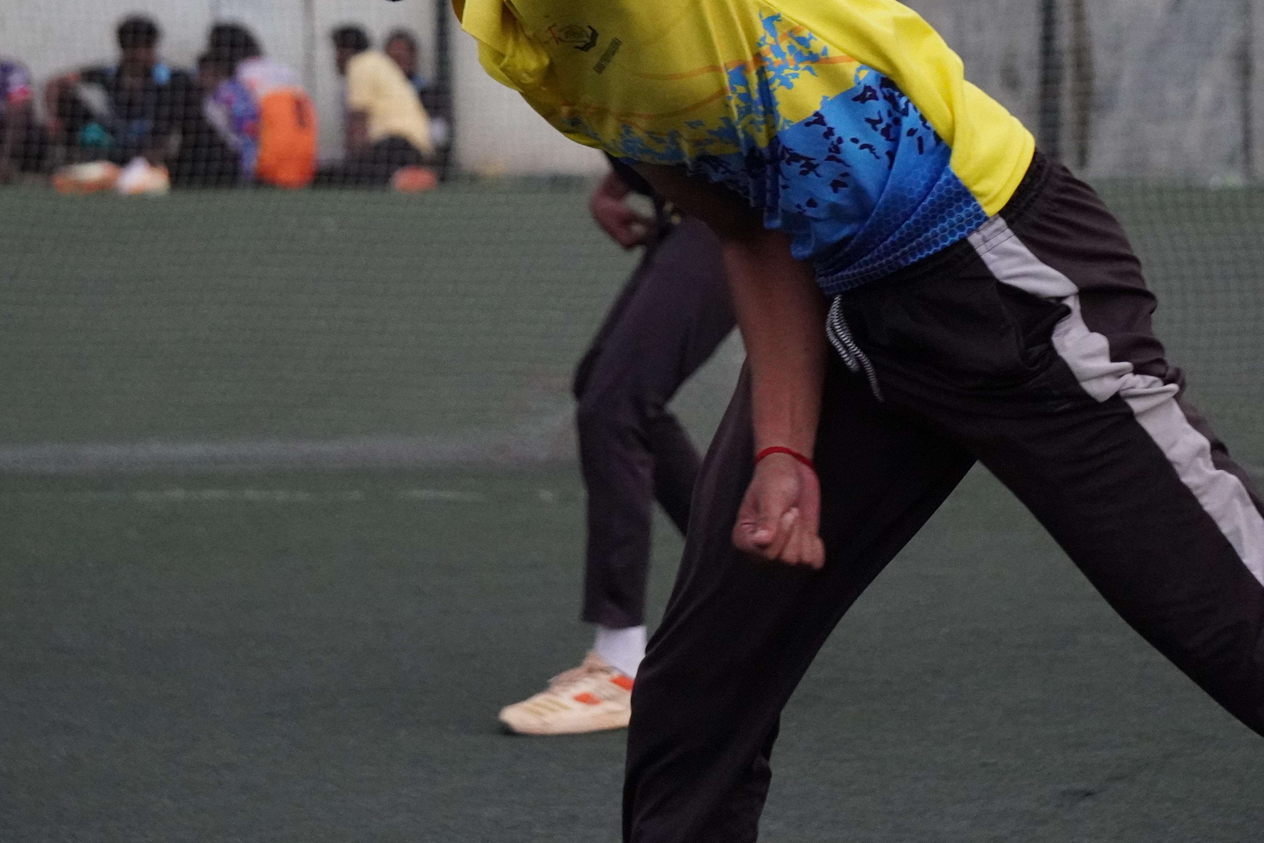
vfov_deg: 6.6
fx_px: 7293
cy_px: 230
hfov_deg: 9.9
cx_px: 708
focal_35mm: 208
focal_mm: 95
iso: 6400
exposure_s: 1/1000
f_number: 5.6
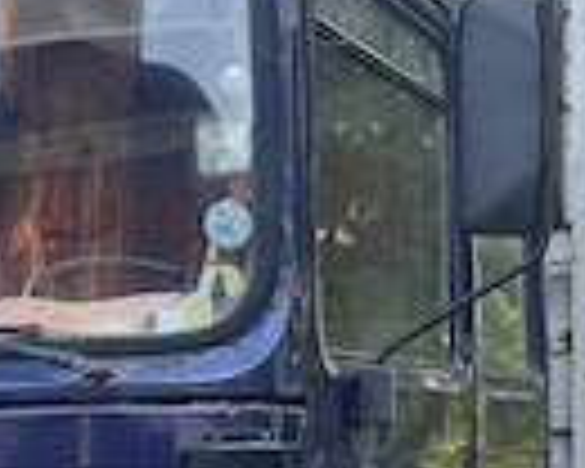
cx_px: 189
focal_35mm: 78
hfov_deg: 24.3
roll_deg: +2.3
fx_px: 1350
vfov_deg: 18.7
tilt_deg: -2.9
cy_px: 549
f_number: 1.6
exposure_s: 1/121
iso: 80
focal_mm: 5.1
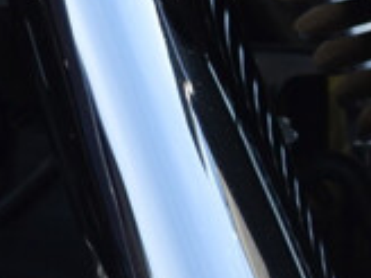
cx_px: 914
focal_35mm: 306
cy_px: 167
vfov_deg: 4.9
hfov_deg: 6.2
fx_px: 3274
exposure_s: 1/200
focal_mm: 29
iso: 100
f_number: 7.1
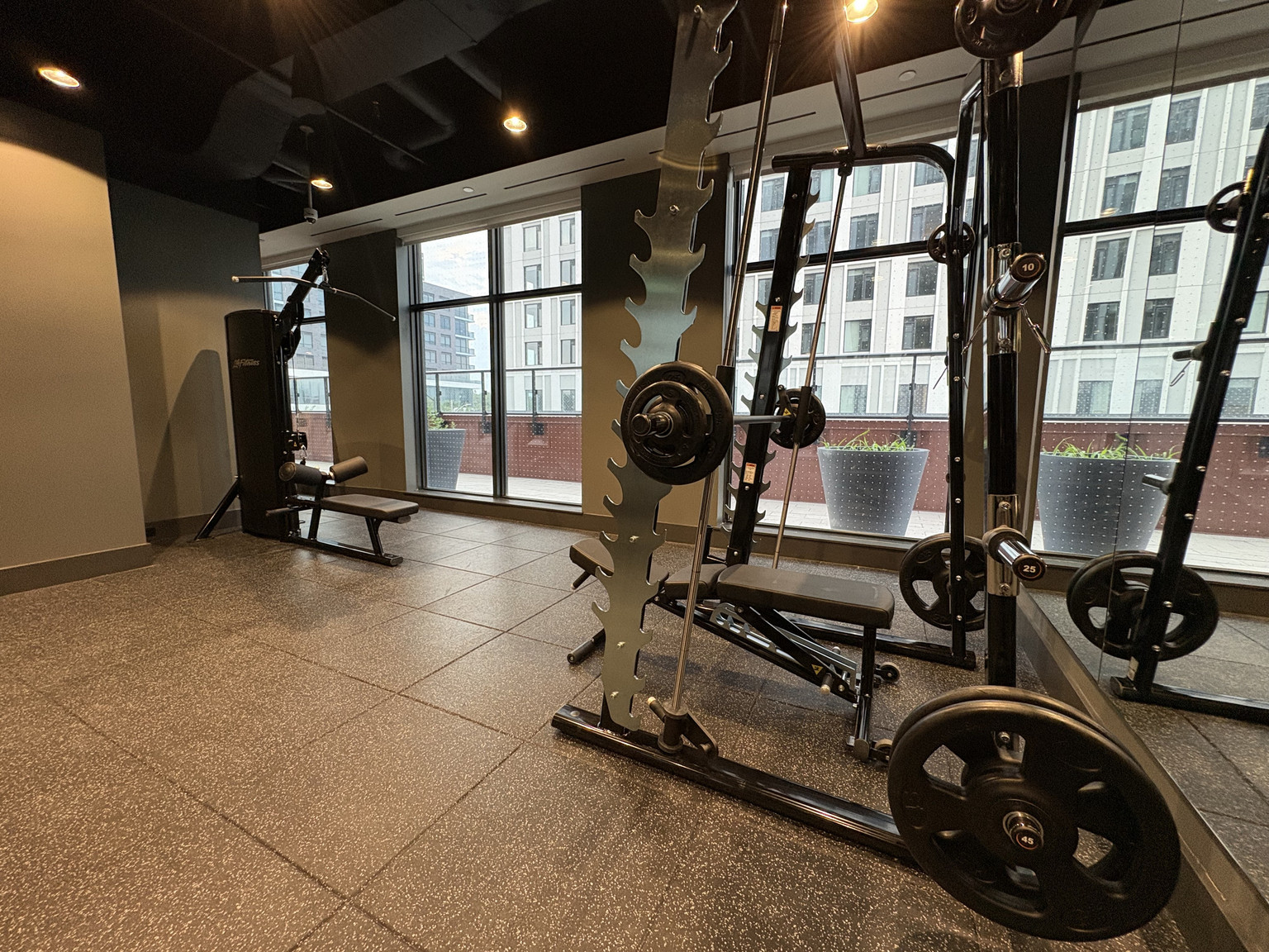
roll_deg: +0.8
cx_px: 634
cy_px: 476
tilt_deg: -7.1
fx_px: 513
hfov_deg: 102.1
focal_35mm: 14
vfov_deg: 85.7
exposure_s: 1/60
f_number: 2.2
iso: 250
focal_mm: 2.22
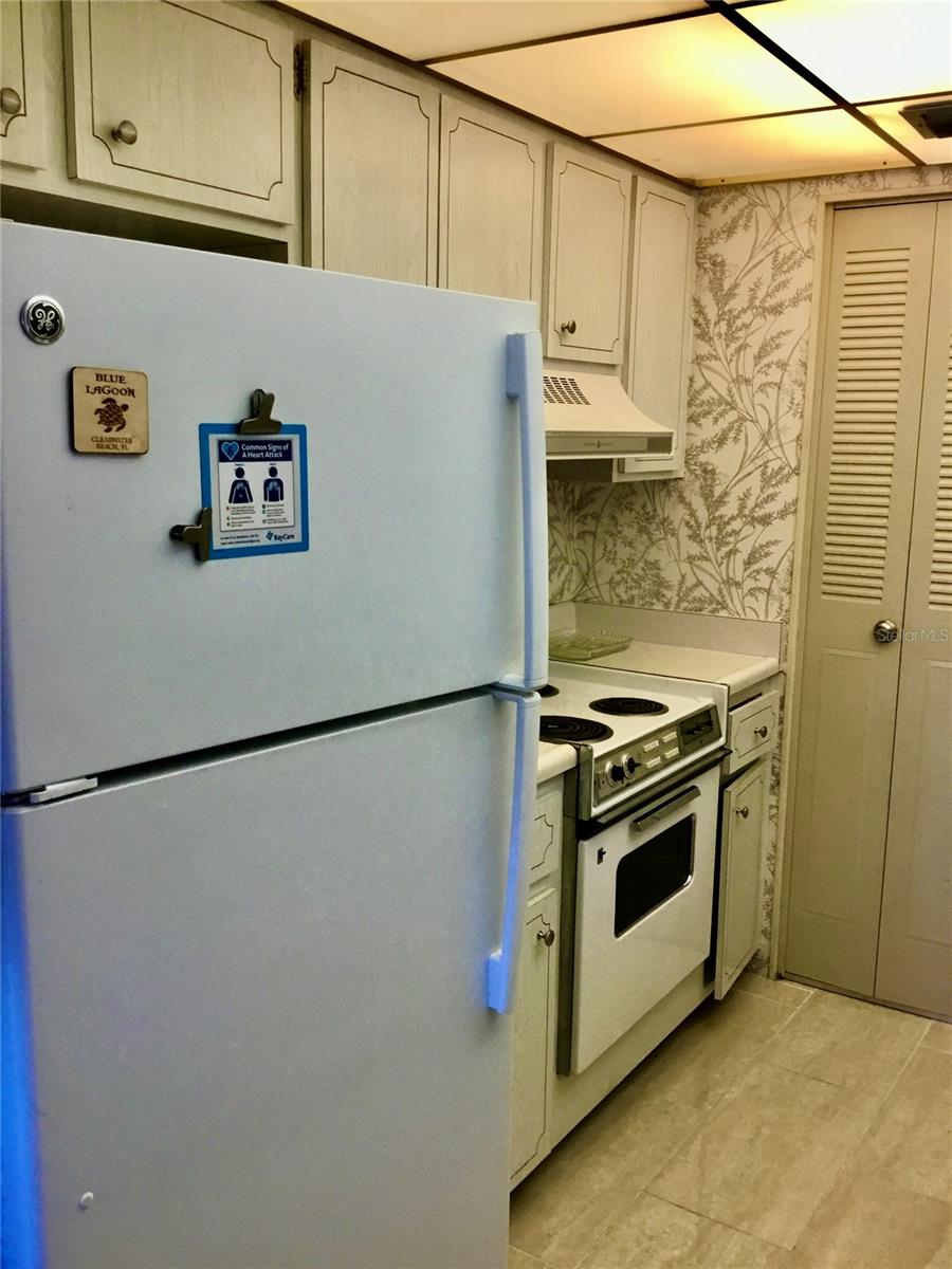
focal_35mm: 31
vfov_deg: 58.4
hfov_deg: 45.4
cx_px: 476
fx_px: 1137
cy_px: 634
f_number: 2.4
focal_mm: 3.3
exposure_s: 1/30
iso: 40
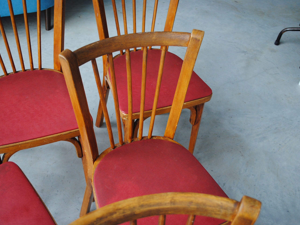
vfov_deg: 36.8
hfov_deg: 47.8
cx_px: 139
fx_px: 338
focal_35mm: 39
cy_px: 112
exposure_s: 1/30
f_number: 4
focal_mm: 24
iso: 450
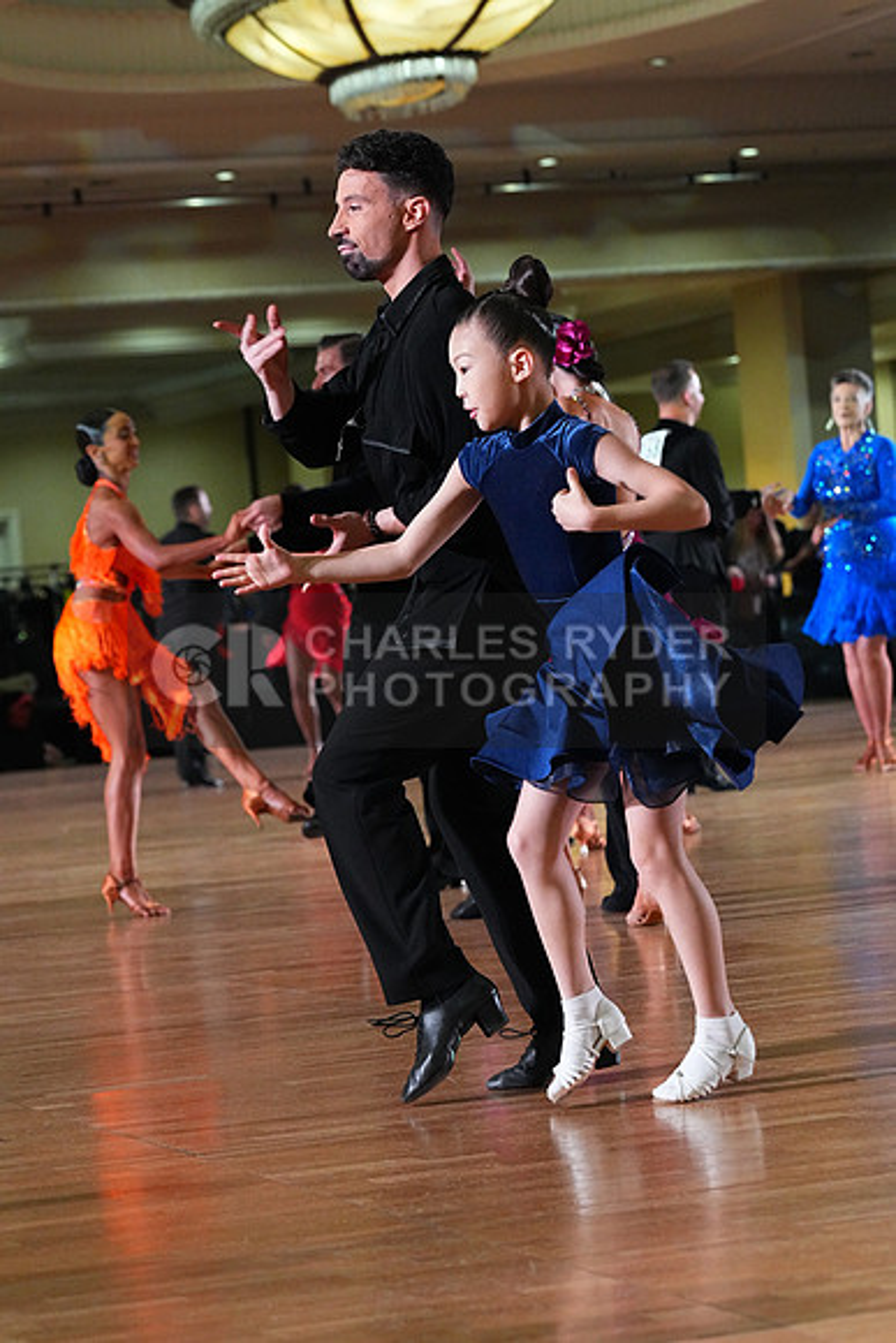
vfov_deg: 17.9
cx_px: 448
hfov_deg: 12.0
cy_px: 672
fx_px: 4253
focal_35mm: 114
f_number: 5.6
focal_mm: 114
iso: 8000
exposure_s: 1/400
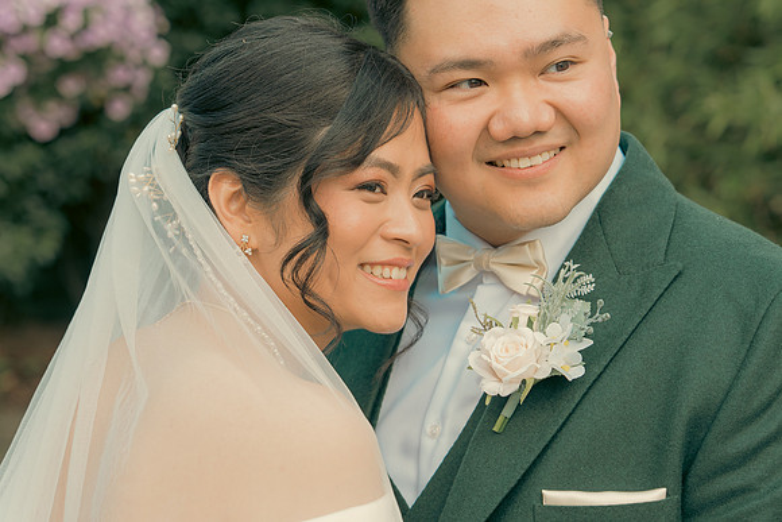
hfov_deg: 19.8
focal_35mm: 103
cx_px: 391
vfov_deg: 13.3
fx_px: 2238
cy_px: 261
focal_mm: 69
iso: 125
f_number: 3.5
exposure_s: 1/160
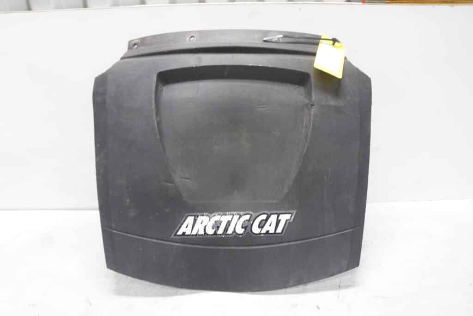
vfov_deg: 47.9
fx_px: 355
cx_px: 236
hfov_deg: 67.4
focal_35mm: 27
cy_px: 158
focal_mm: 18
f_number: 3.5
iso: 500
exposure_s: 1/60
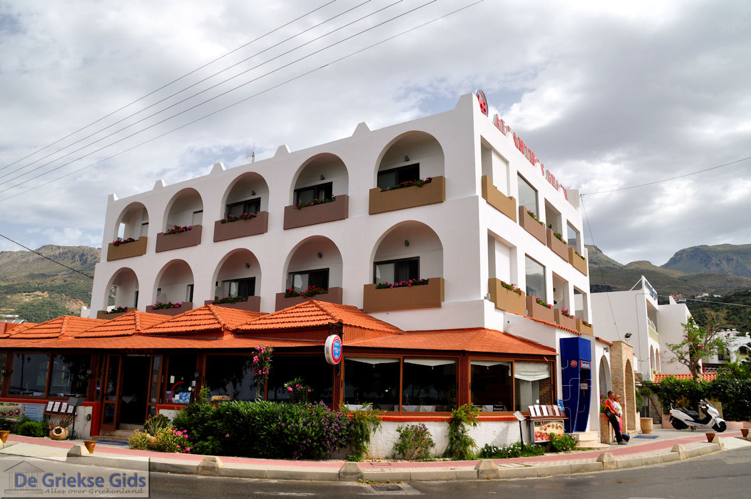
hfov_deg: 67.4
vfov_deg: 47.8
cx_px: 376
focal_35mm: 27
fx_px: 563
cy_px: 250
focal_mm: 18
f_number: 10
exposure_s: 1/400
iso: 200
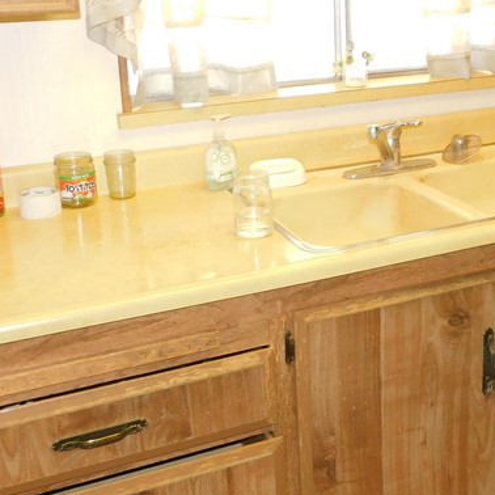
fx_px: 890
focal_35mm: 55
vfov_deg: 30.9
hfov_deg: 30.3
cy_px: 175
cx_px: 398
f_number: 3
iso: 200
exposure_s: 1/30
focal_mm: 4
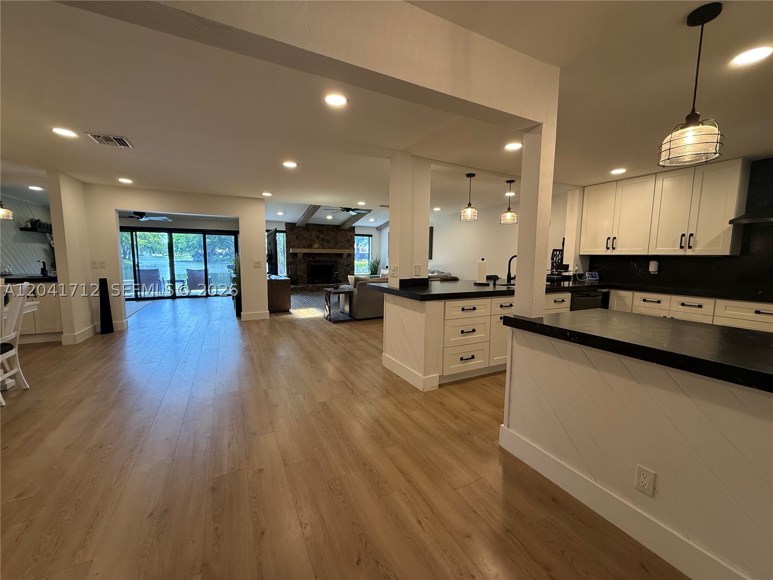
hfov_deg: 102.1
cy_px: 290
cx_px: 386
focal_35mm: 14
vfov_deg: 85.7
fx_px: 313
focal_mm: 2.22
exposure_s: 1/120
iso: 200
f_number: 2.2
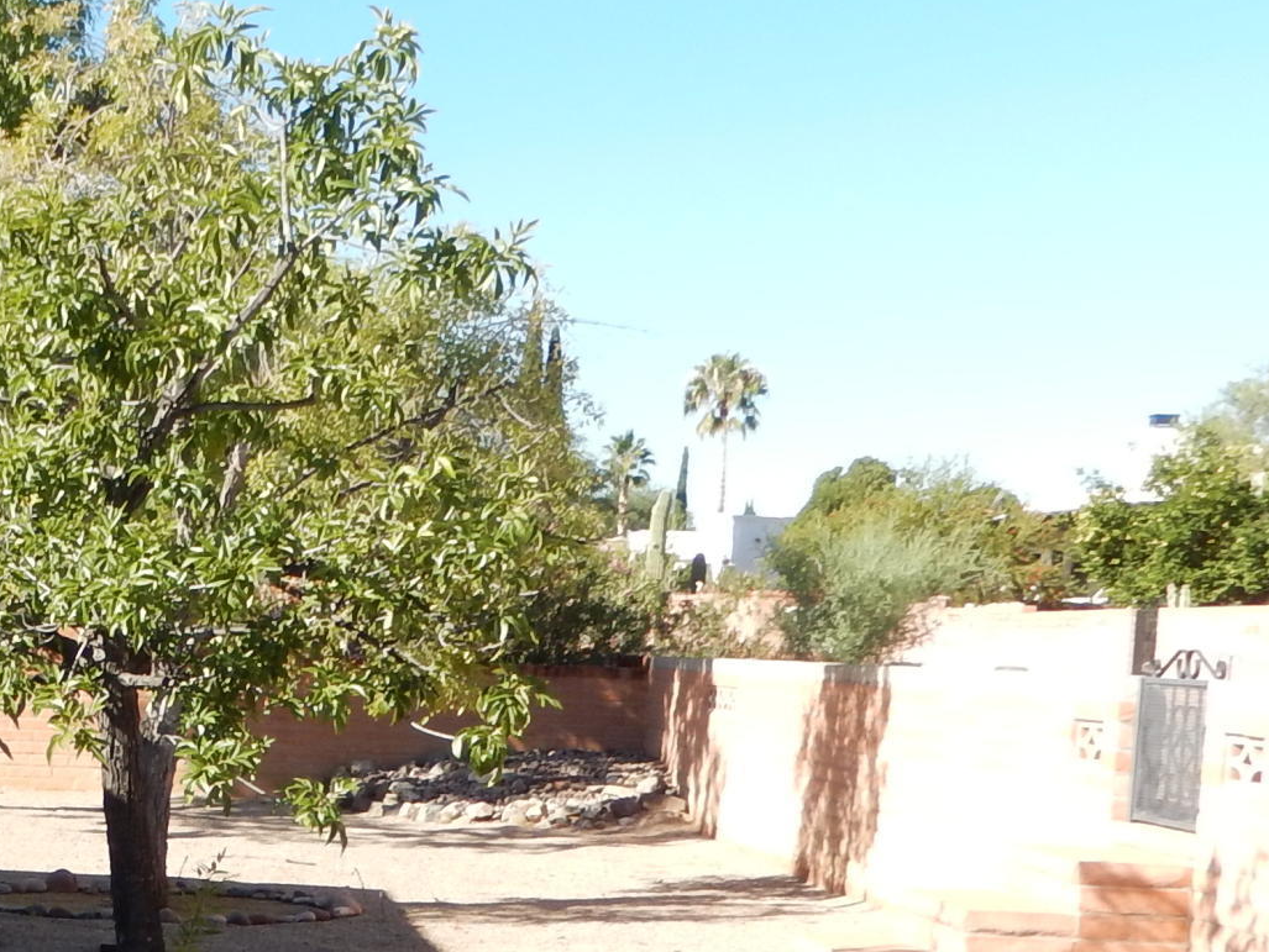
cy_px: 879
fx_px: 2677
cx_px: -229
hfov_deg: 24.3
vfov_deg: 19.8
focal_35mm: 73
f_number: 3.4
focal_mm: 4.5
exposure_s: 1/500
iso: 125
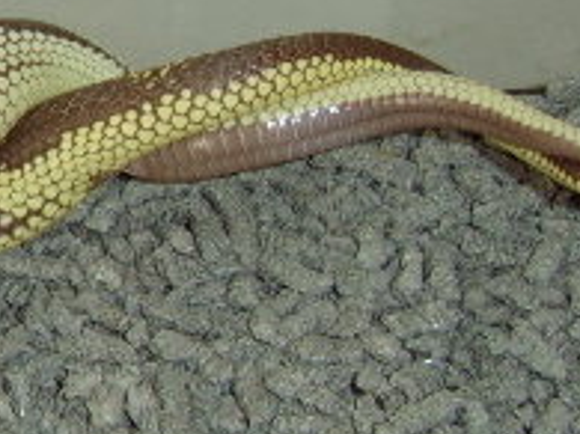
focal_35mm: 102
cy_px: 143
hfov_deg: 18.4
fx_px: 1708
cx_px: -101
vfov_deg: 14.5
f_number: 2.7
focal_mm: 8.13
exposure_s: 1/30
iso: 141
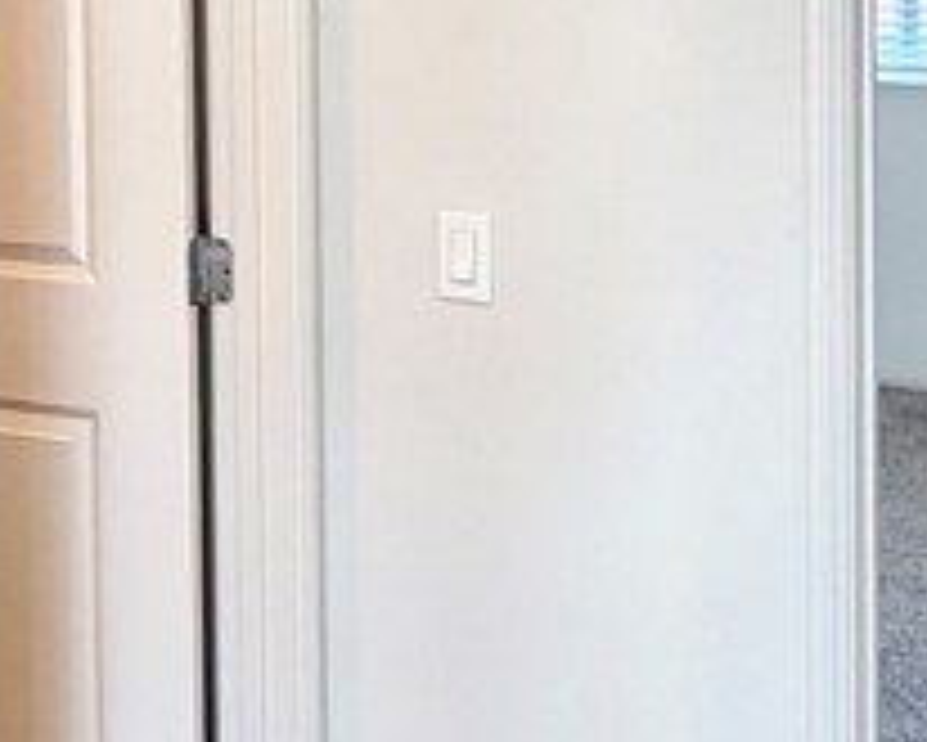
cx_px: -54
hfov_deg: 26.1
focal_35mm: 68
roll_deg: +1.3
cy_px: -40
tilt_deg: -2.0
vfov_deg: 21.5
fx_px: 1867
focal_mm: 2.22
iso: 125
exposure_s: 1/120
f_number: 2.2
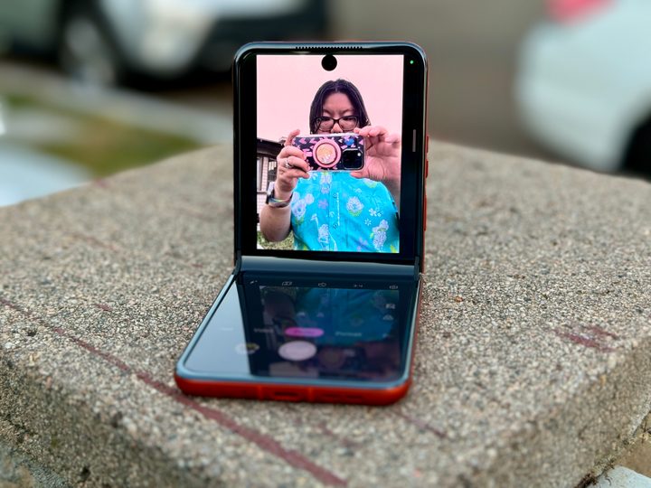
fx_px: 903
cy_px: 244
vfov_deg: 30.3
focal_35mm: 48
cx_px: 326
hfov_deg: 39.7
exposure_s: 1/98
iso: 100
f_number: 1.78
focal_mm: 6.76
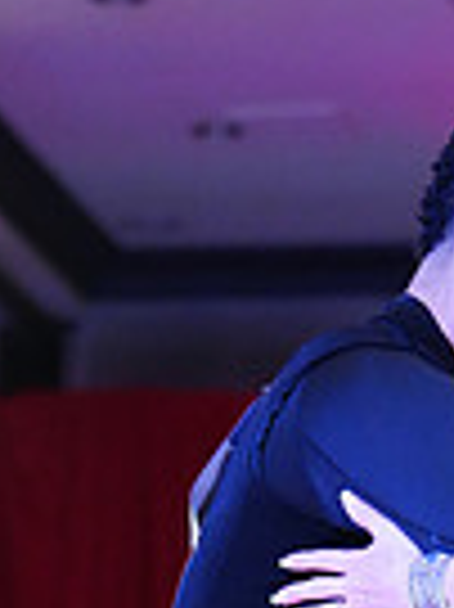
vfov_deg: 6.7
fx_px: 5079
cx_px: 632
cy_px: 1018
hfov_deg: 5.1
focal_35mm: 290
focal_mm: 70
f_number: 2.8
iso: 5000
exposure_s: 1/640
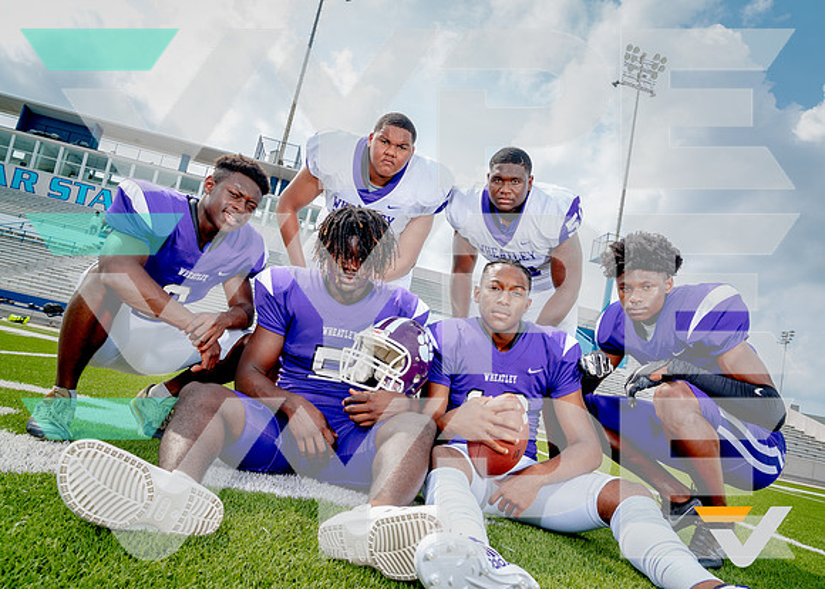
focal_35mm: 25
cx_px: 441
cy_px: 294
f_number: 8
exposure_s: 1/125
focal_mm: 24
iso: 100
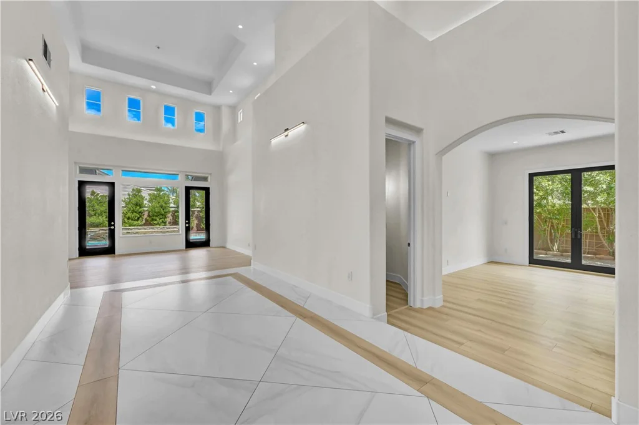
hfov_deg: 104.3
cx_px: 320
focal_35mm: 14
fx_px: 248
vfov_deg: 81.1
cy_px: 212
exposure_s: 1/160
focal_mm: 14
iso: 400
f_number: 9
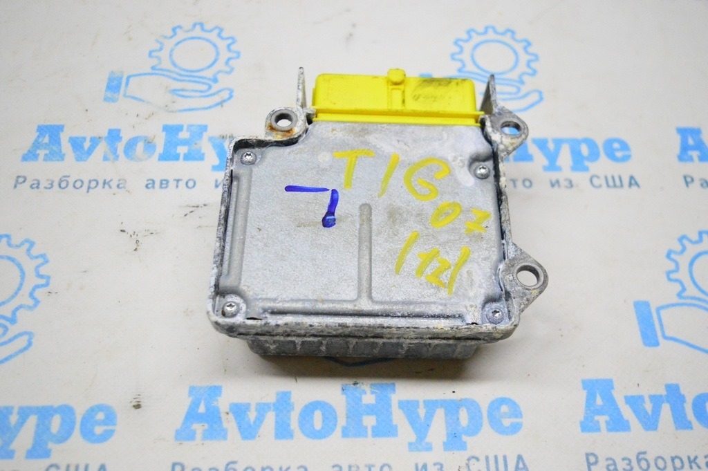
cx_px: 354
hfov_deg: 51.3
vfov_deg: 35.4
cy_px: 236
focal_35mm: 38
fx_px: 737
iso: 6400
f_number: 4
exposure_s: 1/800
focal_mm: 25
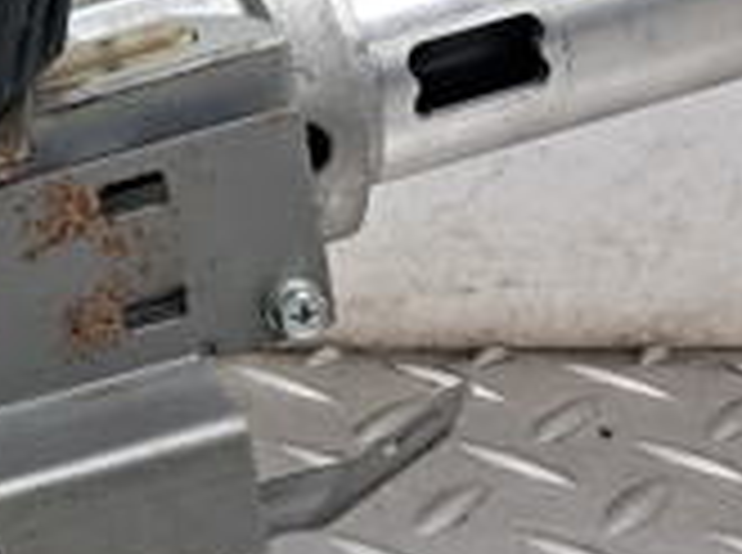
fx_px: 2246
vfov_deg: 14.0
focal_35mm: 105
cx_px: -288
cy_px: 146
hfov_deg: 17.3
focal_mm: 4
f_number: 1.8
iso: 125
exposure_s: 1/50
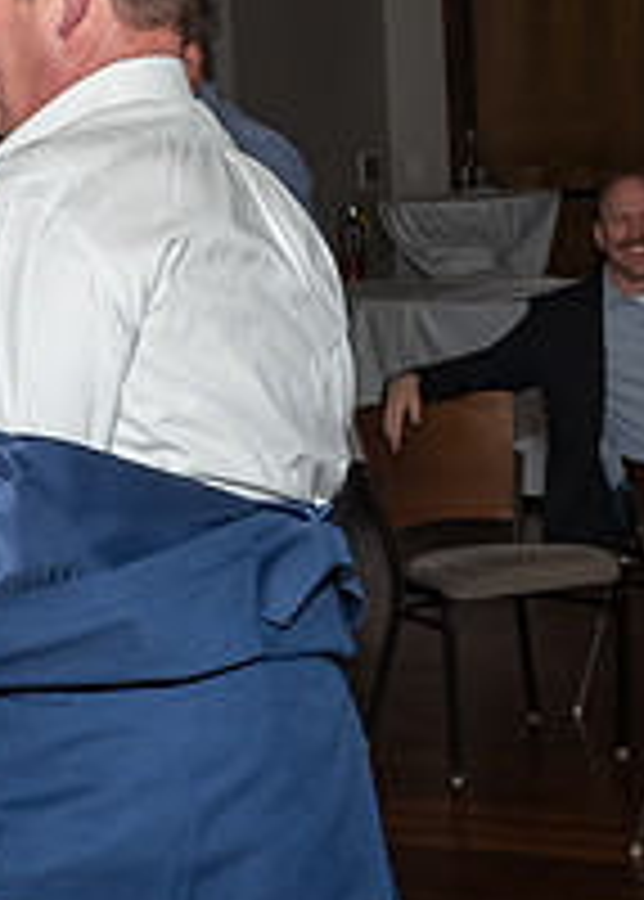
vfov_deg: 19.2
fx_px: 2661
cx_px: 53
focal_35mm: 104
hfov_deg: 13.7
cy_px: 540
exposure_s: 1/250
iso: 500
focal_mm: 18
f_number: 7.1
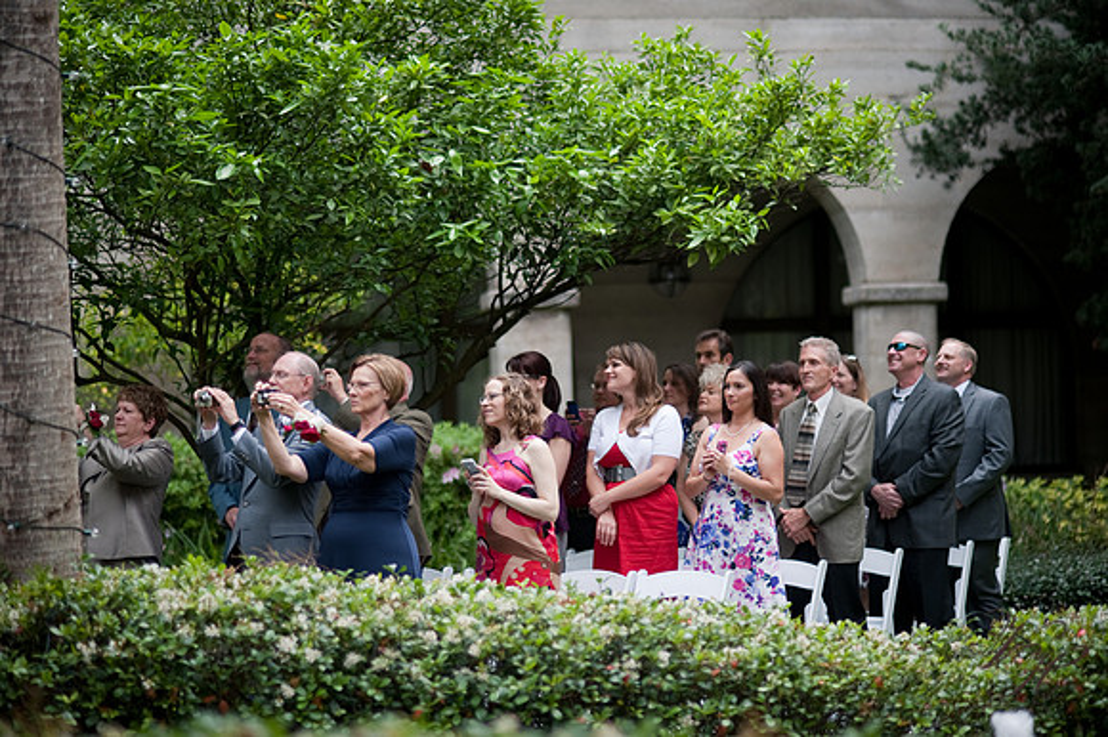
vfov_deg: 16.1
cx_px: 554
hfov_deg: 23.9
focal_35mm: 85
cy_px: 368
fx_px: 2615
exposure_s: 1/500
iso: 400
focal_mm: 85
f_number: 1.8
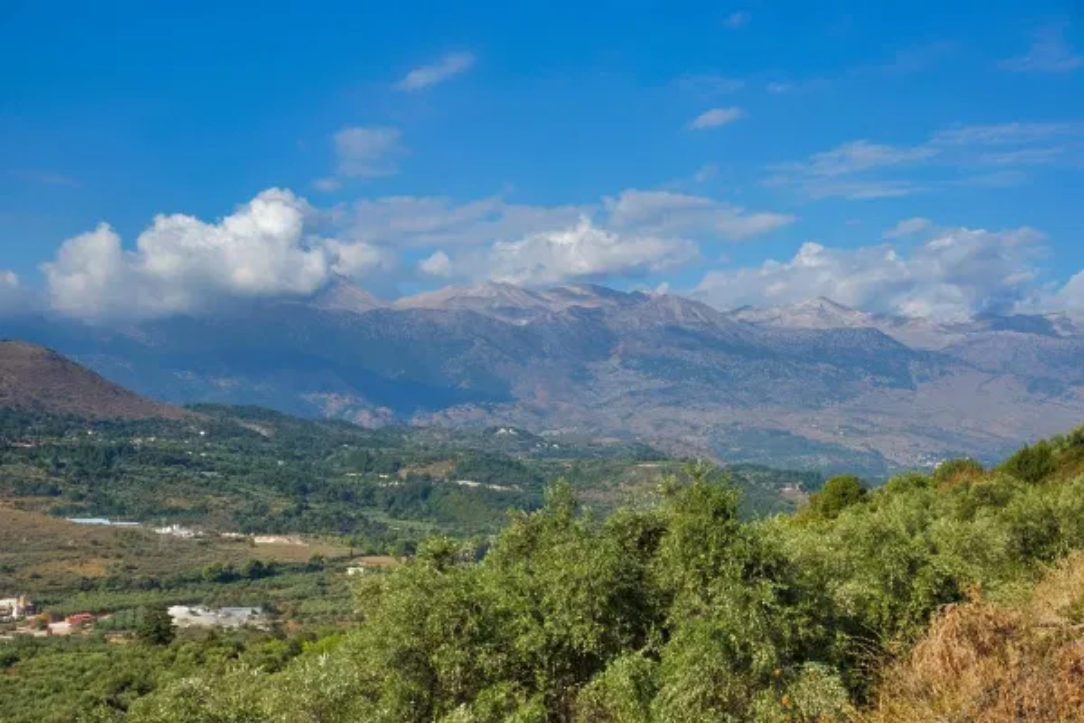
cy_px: 362
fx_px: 1536
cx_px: 542
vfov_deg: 26.5
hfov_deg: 38.9
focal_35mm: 51
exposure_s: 1/160
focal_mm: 34
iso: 100
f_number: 13
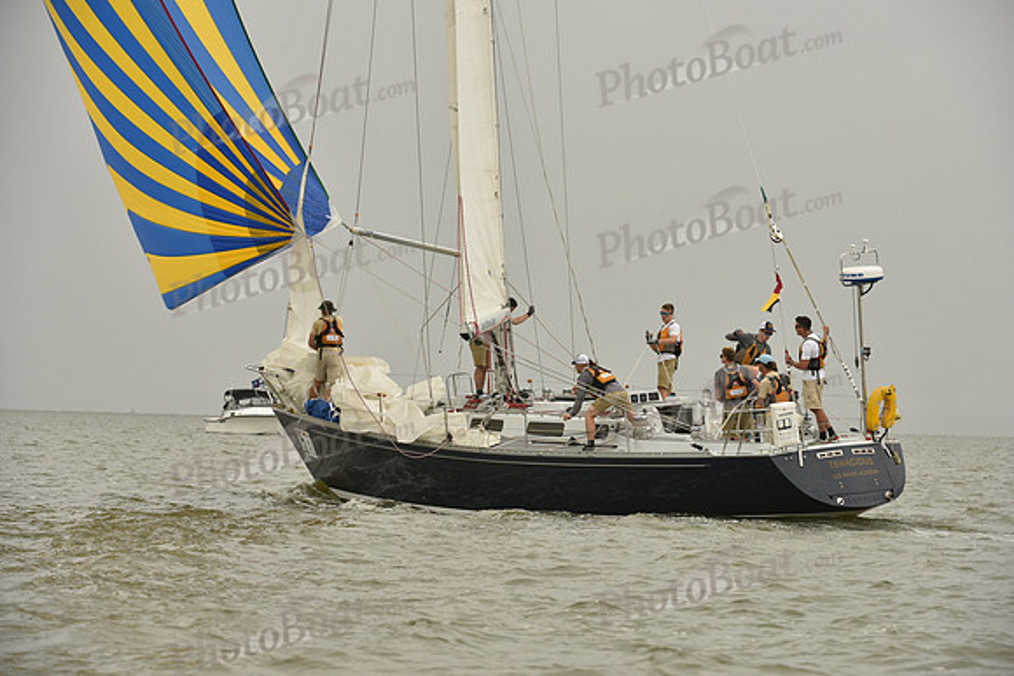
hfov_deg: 10.3
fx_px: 5634
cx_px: 507
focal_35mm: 200
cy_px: 338
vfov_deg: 6.9
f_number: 7.1
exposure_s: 1/800
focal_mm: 200
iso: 400
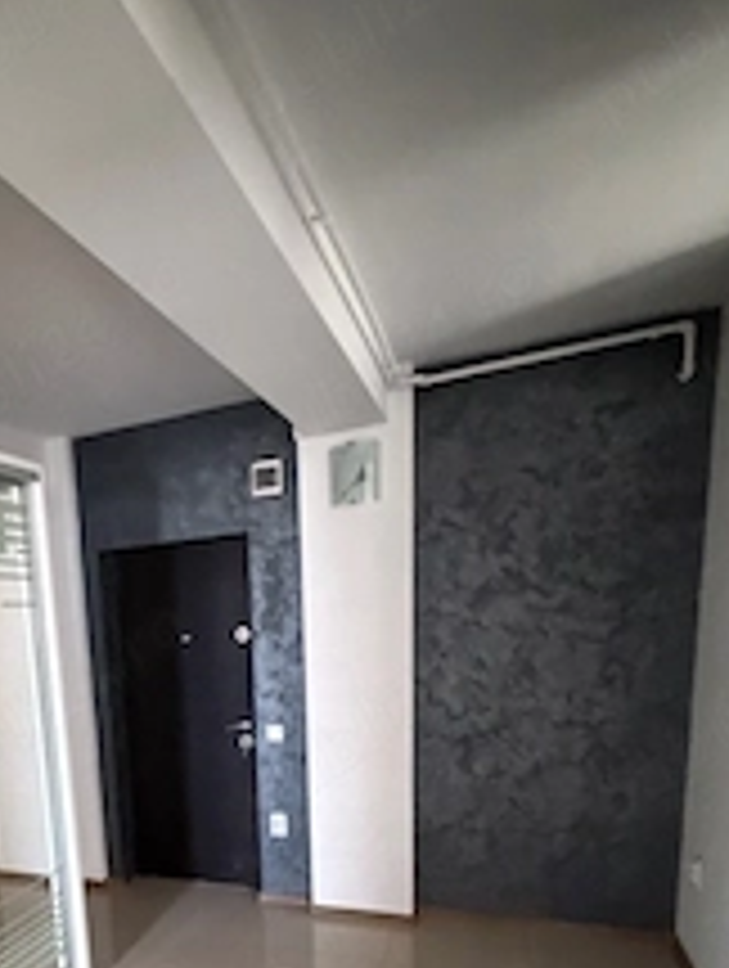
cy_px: 770
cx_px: 130
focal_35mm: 26
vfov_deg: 61.8
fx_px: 728
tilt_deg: -11.6
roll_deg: +4.3
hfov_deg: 49.6
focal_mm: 2.22
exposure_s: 1/40
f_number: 2.2
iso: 1250
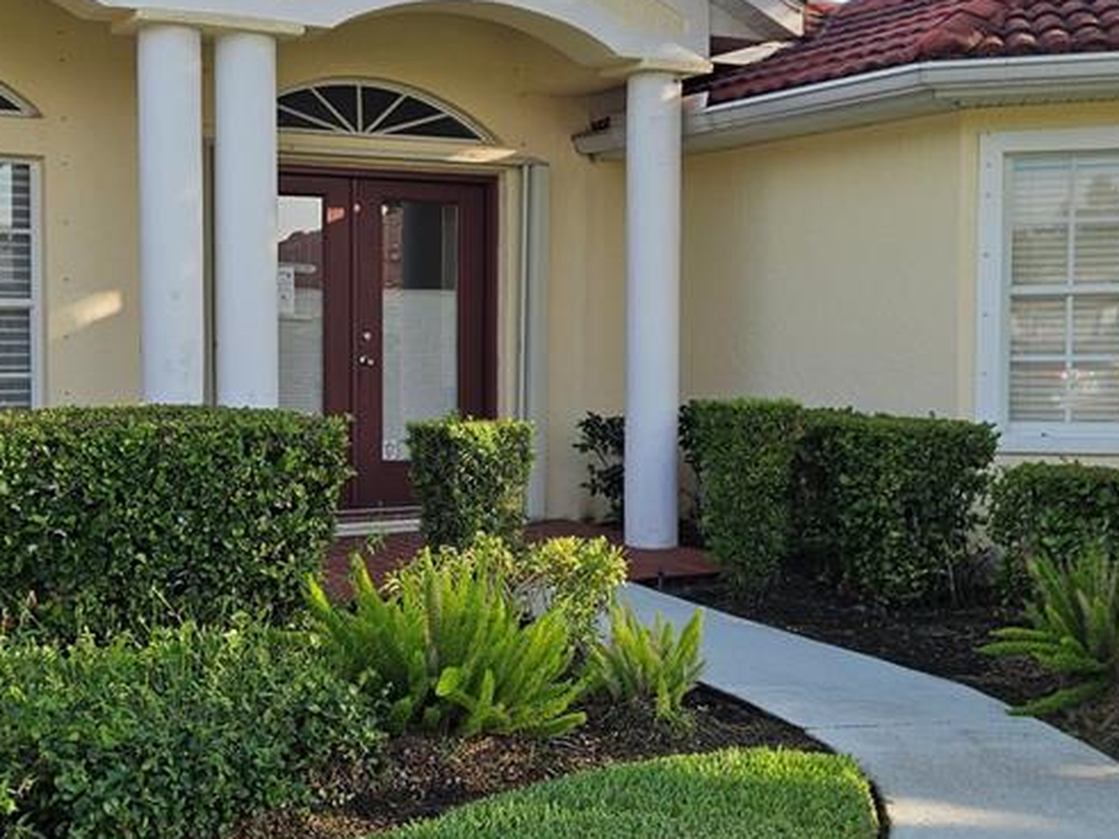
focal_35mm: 48
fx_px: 1551
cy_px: 426
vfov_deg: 30.3
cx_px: 403
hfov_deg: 39.3
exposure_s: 1/575
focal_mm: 5.4
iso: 25
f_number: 1.8
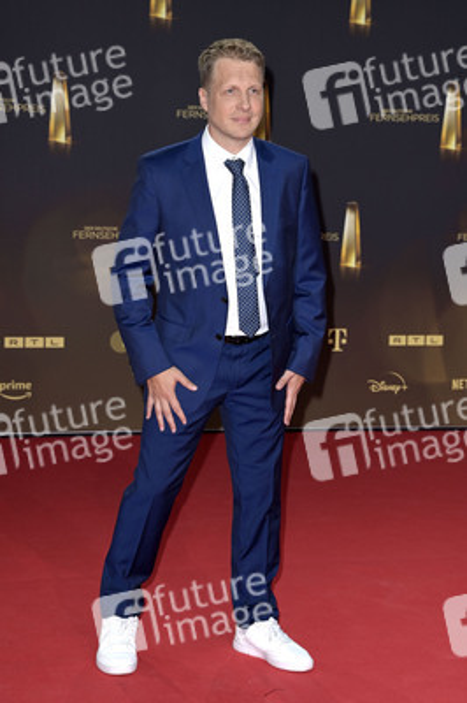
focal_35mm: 82
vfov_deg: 24.8
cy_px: 352
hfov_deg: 16.6
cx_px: 234
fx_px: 1598
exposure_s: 1/250
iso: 800
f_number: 6.3
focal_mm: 82
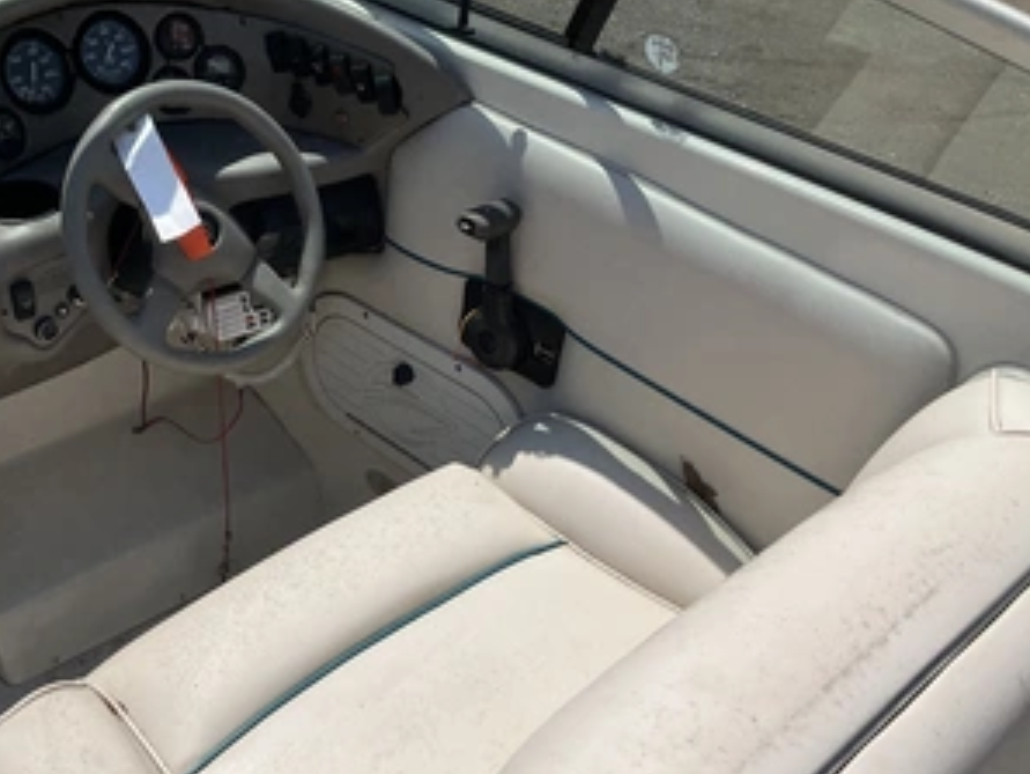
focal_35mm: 39
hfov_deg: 47.5
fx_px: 1161
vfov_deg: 36.8
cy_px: 441
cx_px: 395
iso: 25
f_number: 1.8
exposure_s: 1/3788
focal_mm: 3
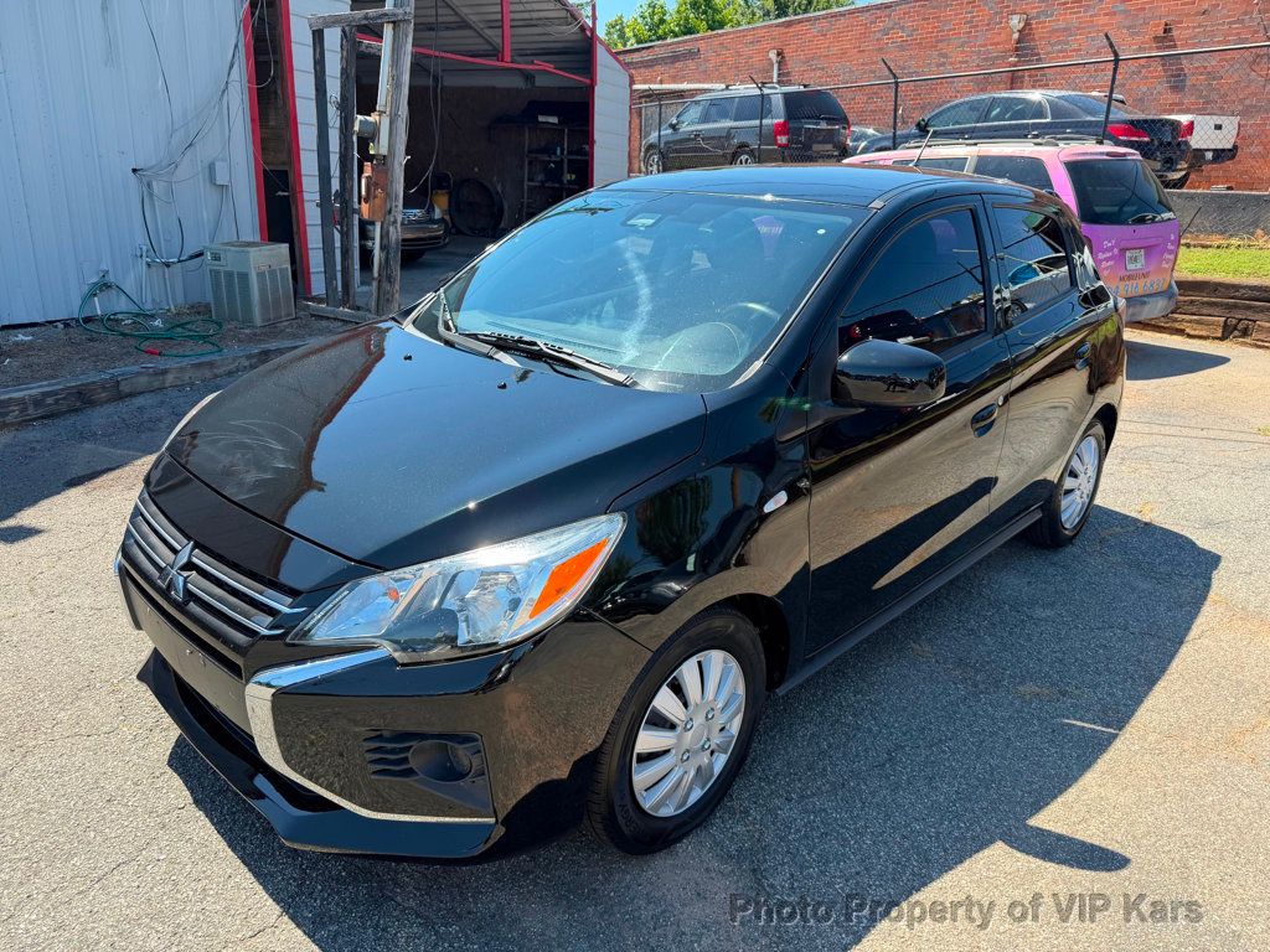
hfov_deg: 71.6
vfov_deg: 56.8
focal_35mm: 24
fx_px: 881
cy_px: 476
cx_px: 635
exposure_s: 1/1211
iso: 80
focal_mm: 6.76
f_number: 1.78
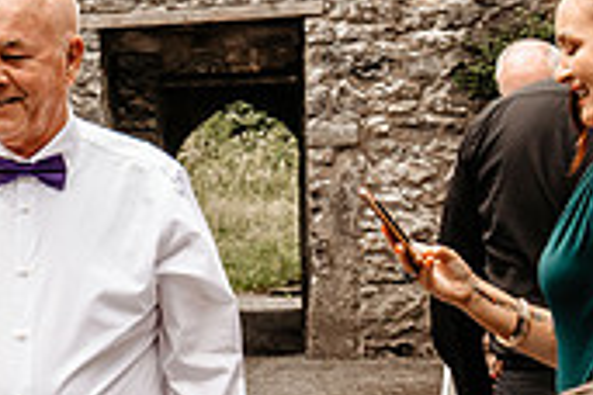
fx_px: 2899
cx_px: -385
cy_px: 289
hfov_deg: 11.1
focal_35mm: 176
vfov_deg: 7.8
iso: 800
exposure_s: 1/320
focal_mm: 35
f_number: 8
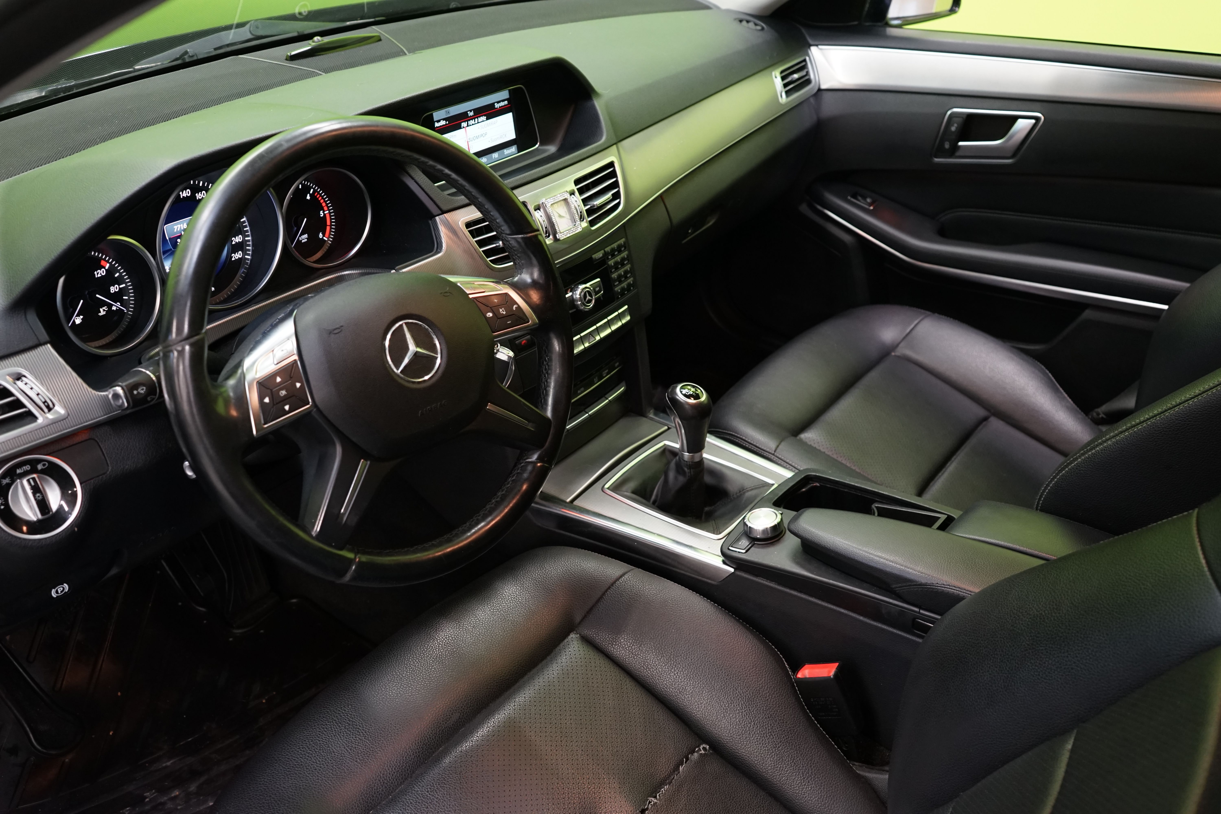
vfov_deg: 43.6
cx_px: 610
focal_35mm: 30
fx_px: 1017
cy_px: 407
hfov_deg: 61.9
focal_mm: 30
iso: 1600
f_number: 5
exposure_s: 1/20
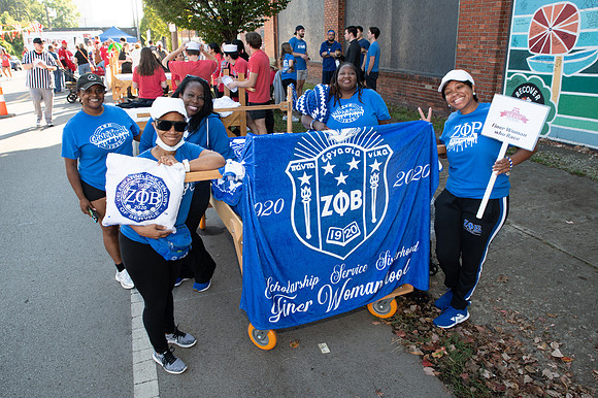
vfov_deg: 49.7
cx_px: 291
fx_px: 429
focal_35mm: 26
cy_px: 190
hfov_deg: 69.7
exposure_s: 1/125
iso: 400
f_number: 6.3
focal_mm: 24
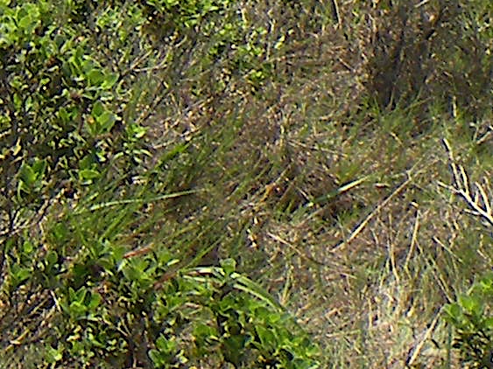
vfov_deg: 8.1
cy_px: -344
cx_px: -616
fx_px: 2492
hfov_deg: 10.1
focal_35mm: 175
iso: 64
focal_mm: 4.7
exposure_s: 1/188
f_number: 6.3
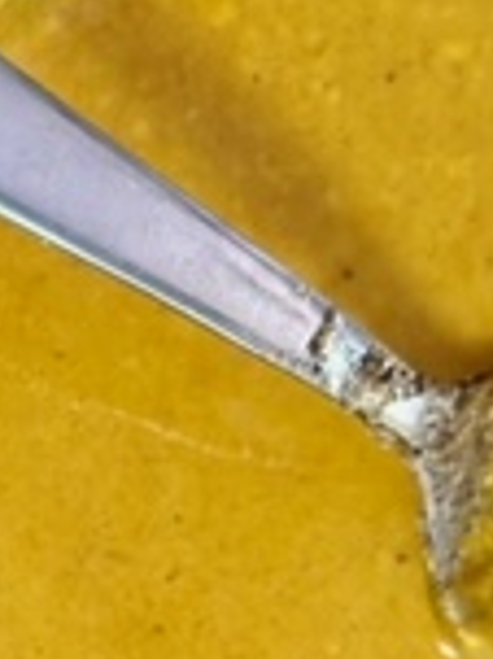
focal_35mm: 204
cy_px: 1305
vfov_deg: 9.1
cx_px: -236
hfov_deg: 7.2
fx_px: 3879
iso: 400
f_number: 1.78
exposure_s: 1/41
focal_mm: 6.86
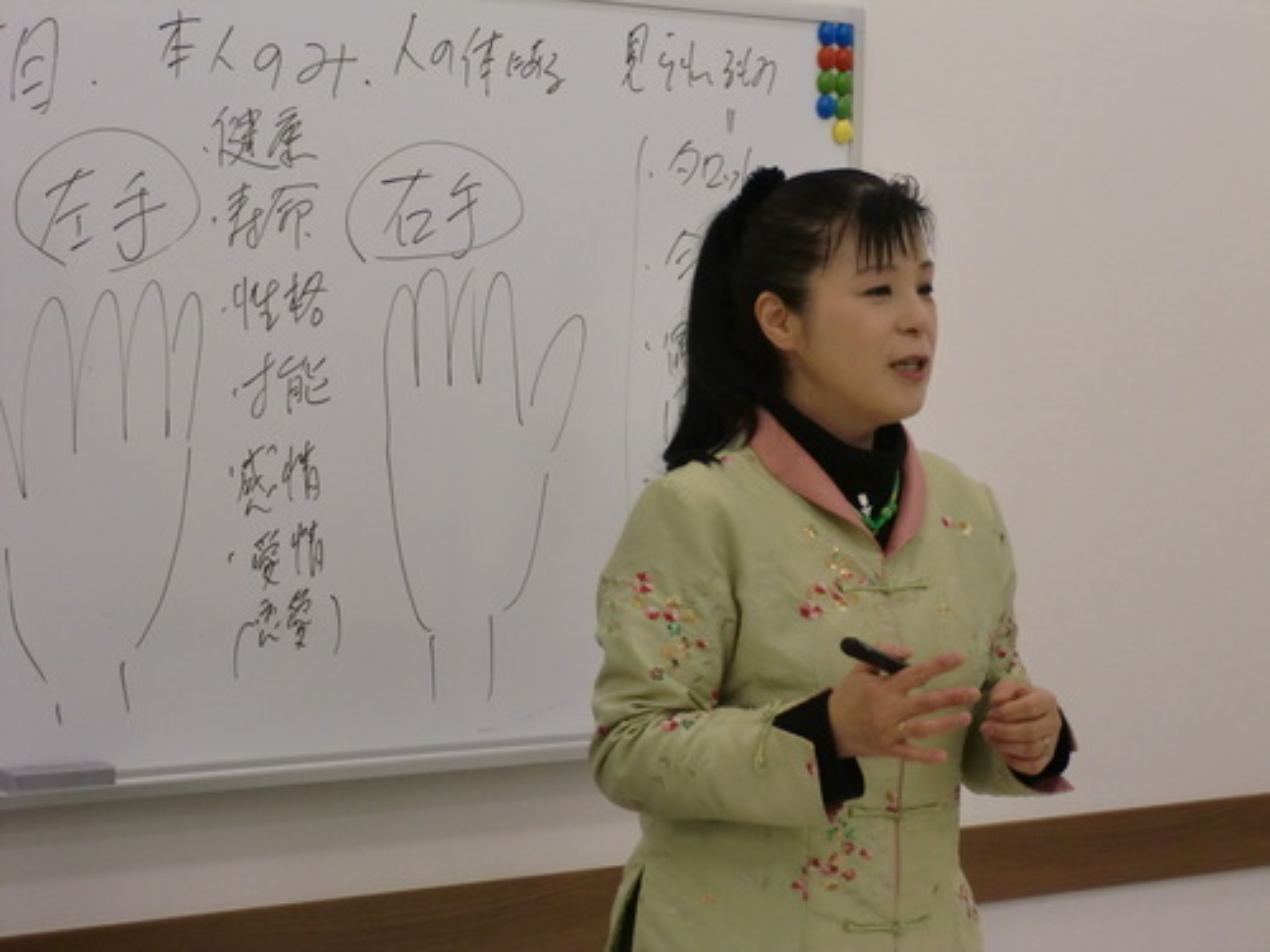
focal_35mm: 105
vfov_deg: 14.1
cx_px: 635
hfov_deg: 18.7
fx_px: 3852
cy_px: 476
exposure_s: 1/100
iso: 250
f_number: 5.6
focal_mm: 18.9
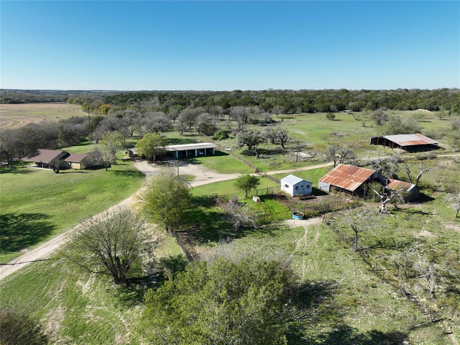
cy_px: 172
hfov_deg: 71.6
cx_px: 230
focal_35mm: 24
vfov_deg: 56.8
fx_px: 319
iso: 130
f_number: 2.8
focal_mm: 12.29
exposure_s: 1/1600
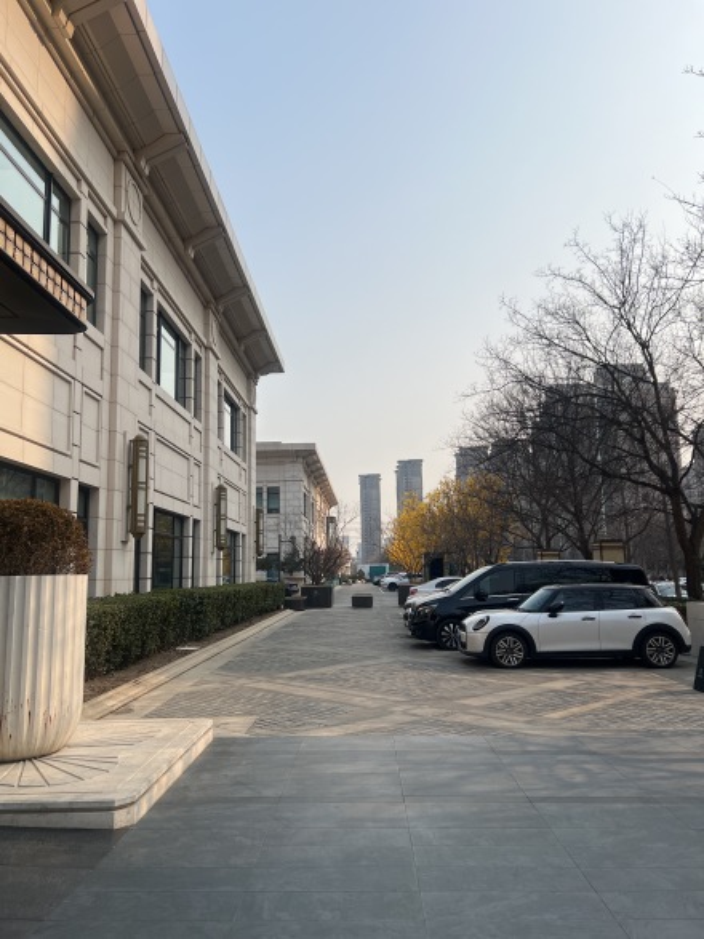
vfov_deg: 67.3
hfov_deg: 53.0
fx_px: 705
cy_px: 470
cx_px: 352
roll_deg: +0.9
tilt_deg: +9.6
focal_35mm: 26
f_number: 1.5
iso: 50
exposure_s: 1/5587
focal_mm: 5.7
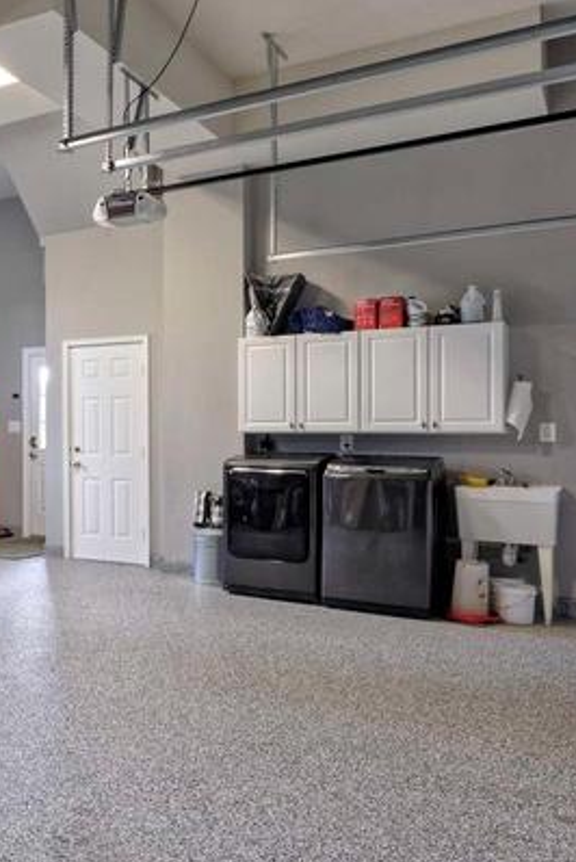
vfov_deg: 53.1
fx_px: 862
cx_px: -58
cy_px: 458
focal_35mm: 36
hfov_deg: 32.5
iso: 320
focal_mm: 14
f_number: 13
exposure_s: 1/2.5
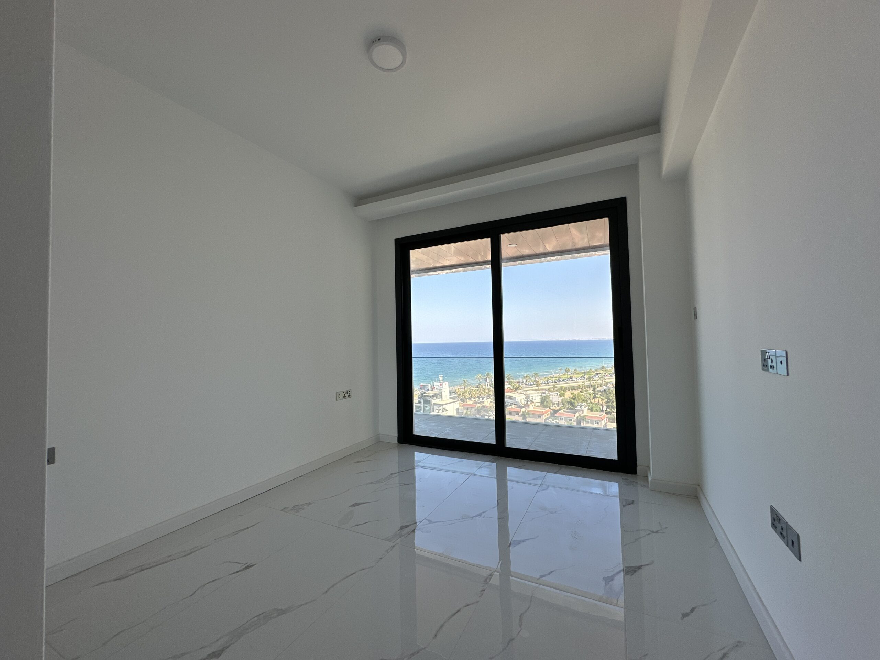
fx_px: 356
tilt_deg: +2.5
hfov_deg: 102.1
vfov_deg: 85.7
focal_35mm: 14
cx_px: 440
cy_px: 330
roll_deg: +1.6
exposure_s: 1/518
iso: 40
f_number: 2.2
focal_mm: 2.22
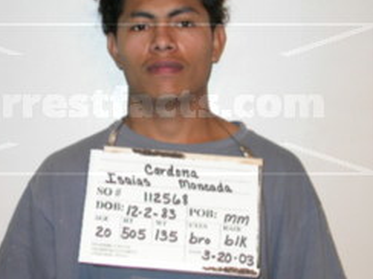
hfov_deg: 23.0
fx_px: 916
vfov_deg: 17.3
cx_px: 149
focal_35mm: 85
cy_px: 100
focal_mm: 12.6
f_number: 3.1
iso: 100
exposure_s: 1/60.3
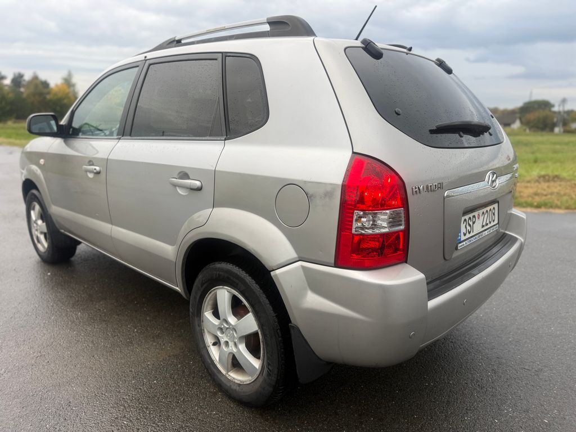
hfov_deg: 71.6
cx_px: 288
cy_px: 216
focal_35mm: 24
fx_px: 399
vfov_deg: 56.8
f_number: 1.78
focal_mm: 6.76
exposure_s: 1/161
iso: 64
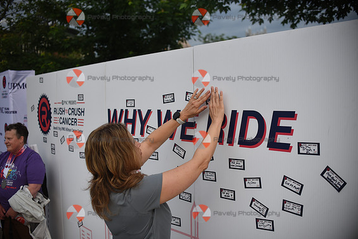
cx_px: 178
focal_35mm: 36
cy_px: 119
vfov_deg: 36.9
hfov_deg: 53.1
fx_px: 358
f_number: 4.5
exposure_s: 1/800
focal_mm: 35
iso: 640
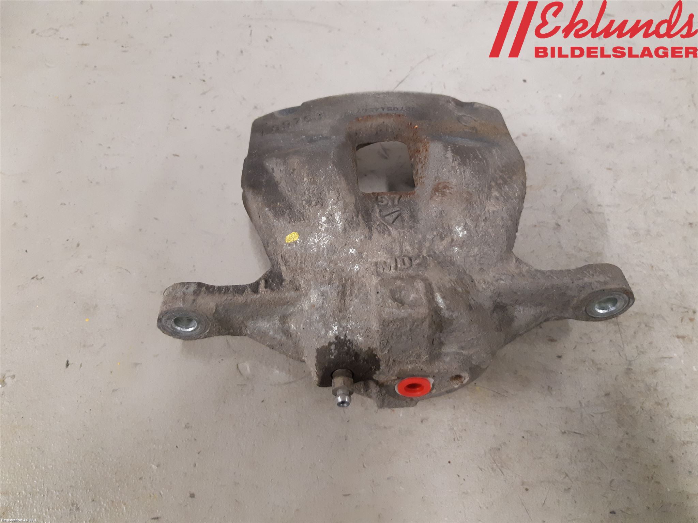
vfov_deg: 53.1
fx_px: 524
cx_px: 349
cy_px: 262
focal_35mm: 26
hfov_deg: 67.3
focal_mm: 3.93
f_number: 1.7
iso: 250
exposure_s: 1/50
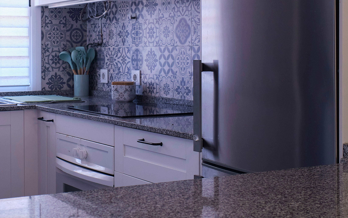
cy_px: 46
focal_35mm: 67
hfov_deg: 30.0
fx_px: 635
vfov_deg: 19.2
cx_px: 74
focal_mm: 23
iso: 800
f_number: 5.6
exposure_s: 1/60
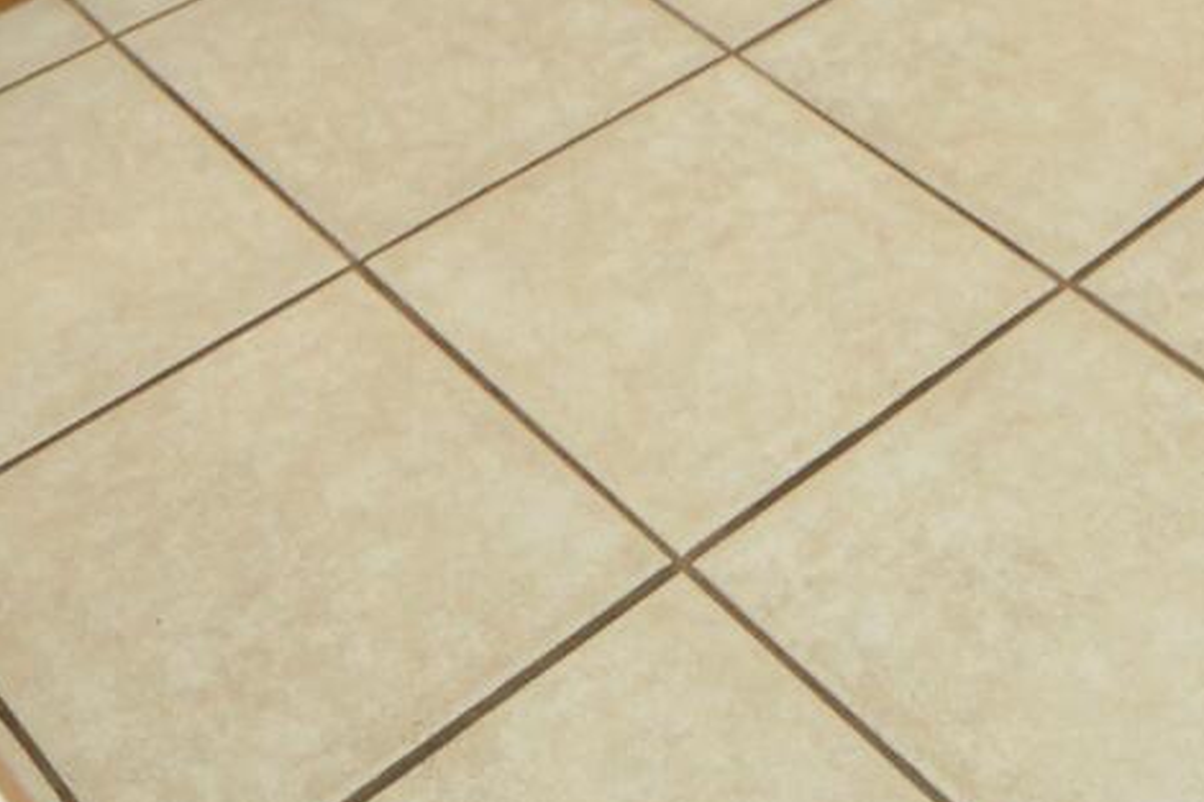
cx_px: 802
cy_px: -1640
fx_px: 2775
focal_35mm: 83
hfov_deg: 24.4
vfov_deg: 10.8
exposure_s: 1/100
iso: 800
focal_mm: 13
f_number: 7.1
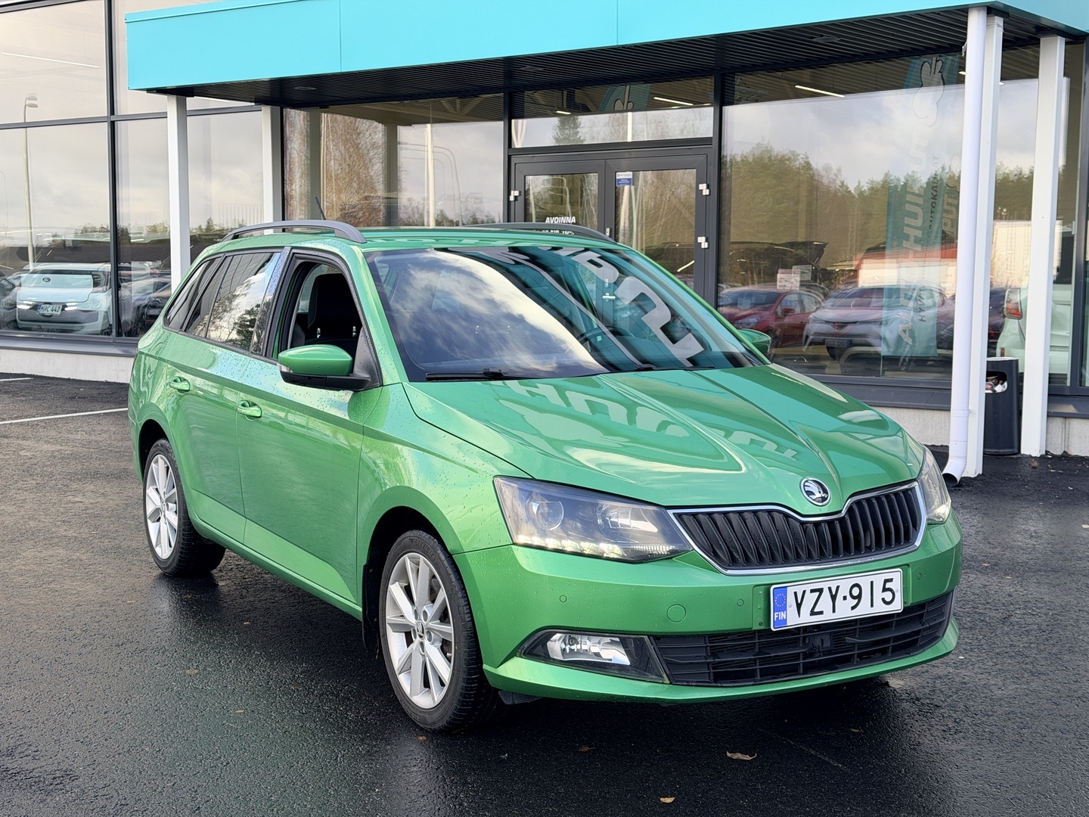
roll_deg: -0.5
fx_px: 1510
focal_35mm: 48
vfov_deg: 30.3
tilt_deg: -5.6
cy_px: 408
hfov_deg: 39.7
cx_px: 544
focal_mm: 6.76
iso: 64
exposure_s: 1/390
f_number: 1.78
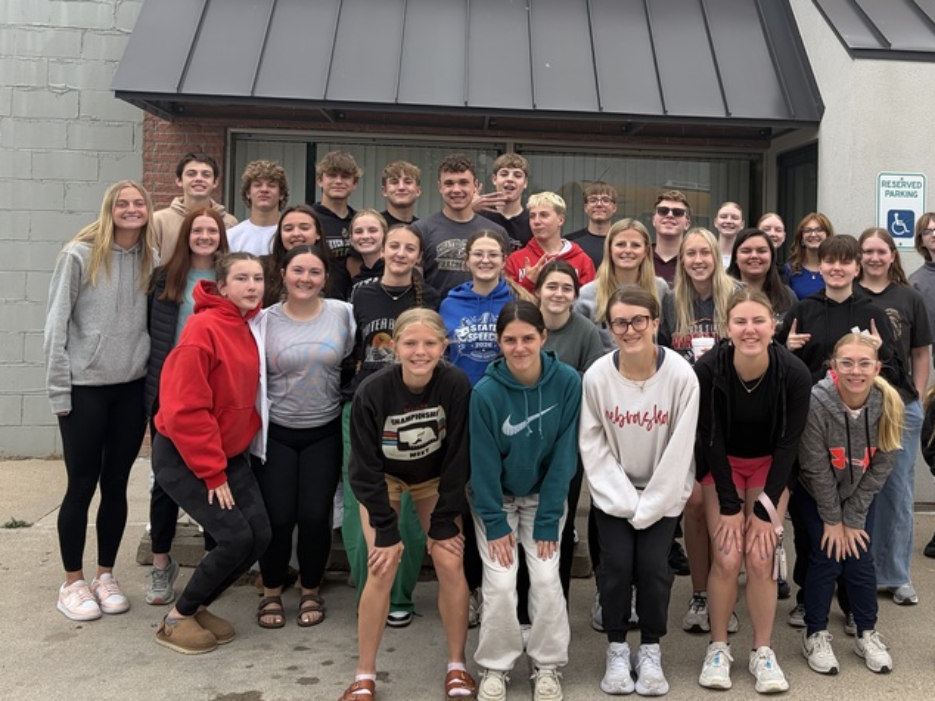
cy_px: 235
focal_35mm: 42
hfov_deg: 43.8
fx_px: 1134
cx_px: 662
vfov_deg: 34.0
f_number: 1.6
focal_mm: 5.96
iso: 64
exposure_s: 1/1081
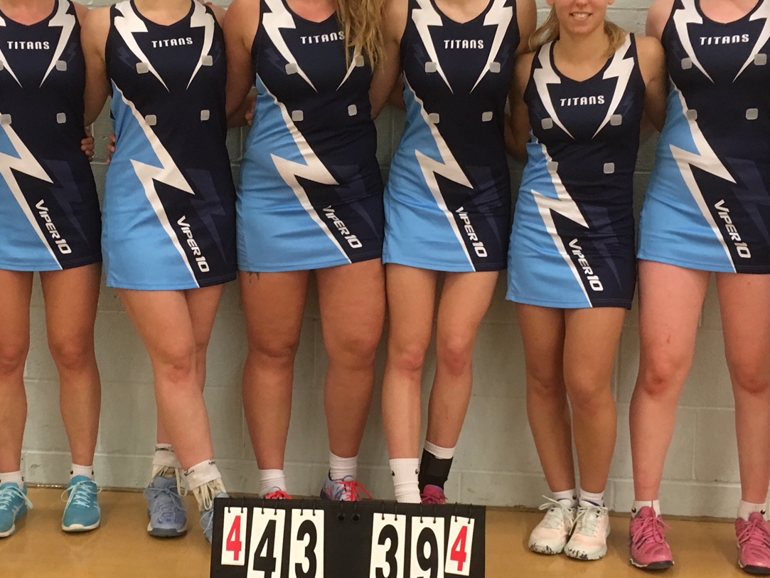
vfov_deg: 27.0
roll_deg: -0.4
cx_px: 331
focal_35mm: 54
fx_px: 1201
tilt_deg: -7.4
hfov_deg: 35.5
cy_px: 263
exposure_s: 1/33
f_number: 2.2
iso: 125
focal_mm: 4.15
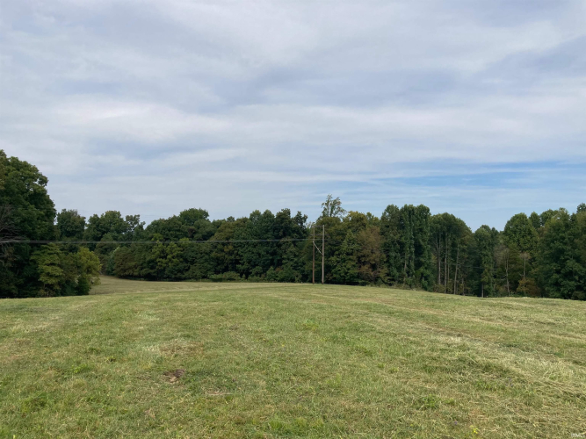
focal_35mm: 28
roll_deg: +0.5
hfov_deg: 63.5
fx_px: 474
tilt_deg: +2.3
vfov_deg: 49.7
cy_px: 220
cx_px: 293
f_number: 1.8
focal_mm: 3.99
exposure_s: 1/2703
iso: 20
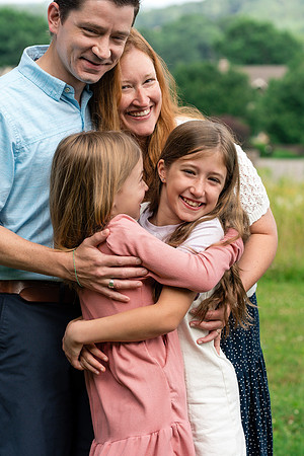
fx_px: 1615
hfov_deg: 10.8
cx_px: 187
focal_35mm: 127
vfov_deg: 16.1
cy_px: 228
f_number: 4.5
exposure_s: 1/500
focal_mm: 85
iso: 200
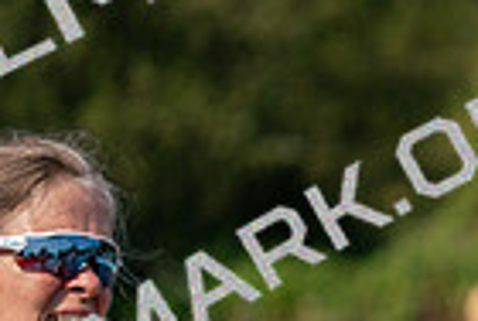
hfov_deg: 2.3
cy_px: 493
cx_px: 980
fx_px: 11896
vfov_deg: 1.5
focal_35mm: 894
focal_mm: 216
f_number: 5.6
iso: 160
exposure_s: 1/1600
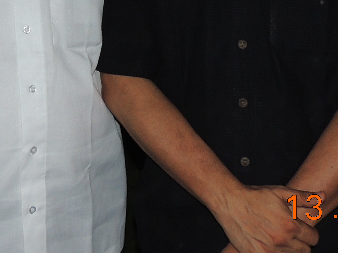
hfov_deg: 23.9
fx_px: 791
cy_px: -131
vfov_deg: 16.5
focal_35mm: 81
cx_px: 99
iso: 200
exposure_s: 1/30
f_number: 3
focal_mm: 4.3
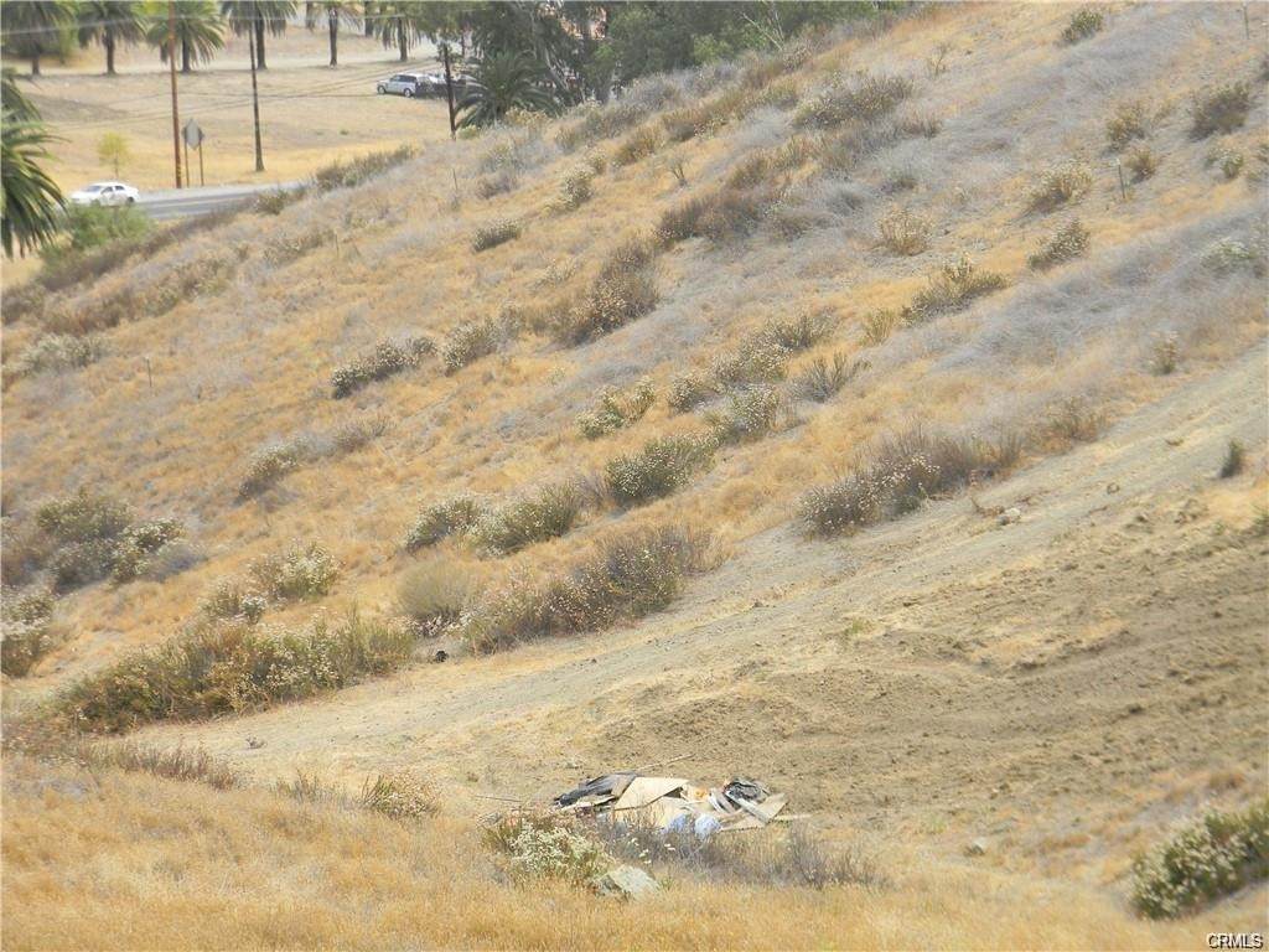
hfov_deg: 18.7
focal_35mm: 105
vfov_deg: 14.1
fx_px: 3849
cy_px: 476
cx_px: 634
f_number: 4.7
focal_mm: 19
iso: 80
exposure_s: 1/200
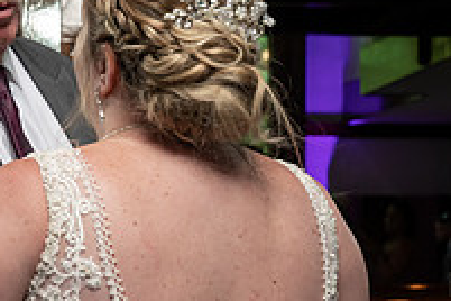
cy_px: 185
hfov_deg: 13.6
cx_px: 52
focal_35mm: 150
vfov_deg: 9.1
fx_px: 1879
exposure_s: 1/200
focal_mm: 49
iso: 2000
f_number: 5.6
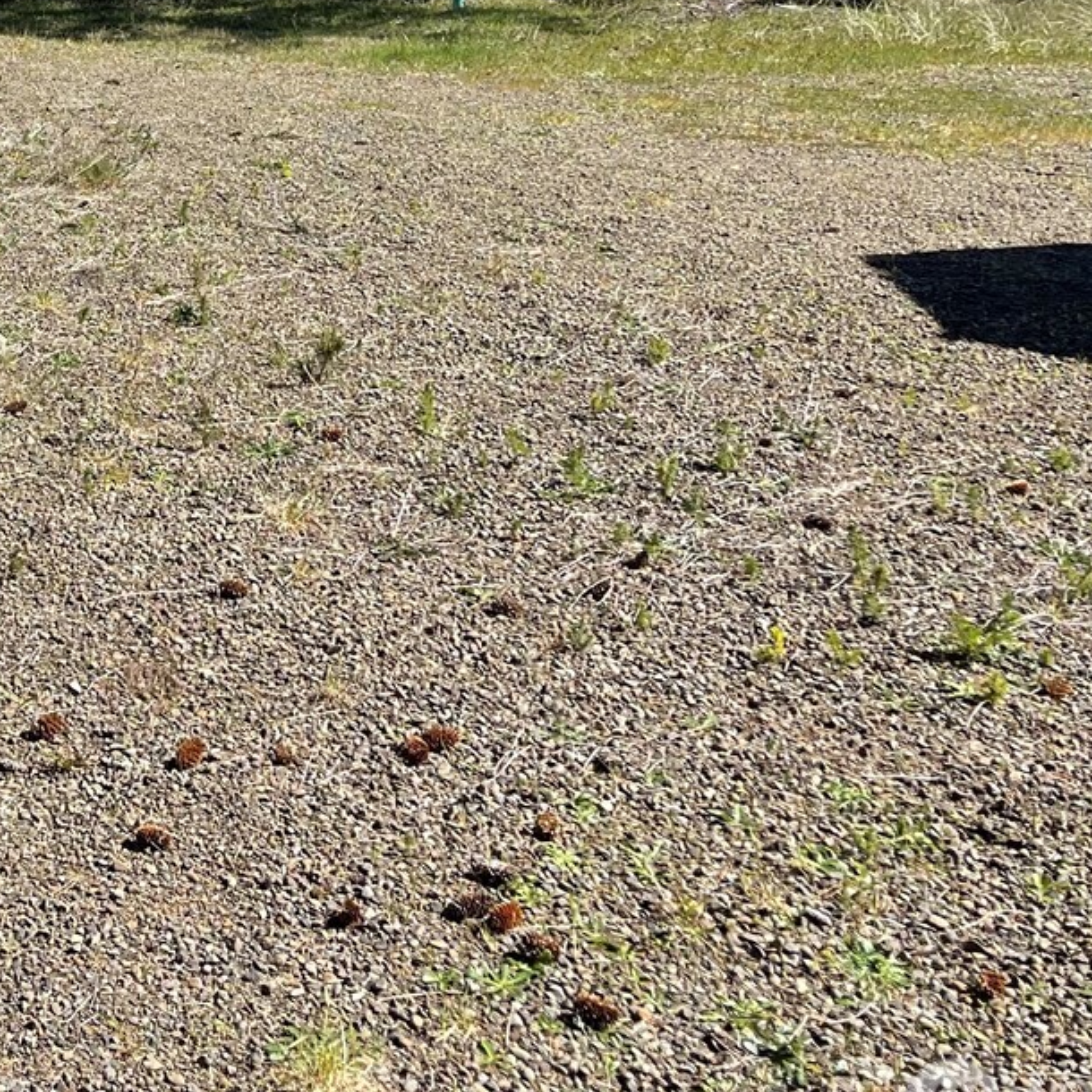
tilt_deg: -7.4
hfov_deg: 27.4
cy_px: 106
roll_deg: -0.4
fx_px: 2070
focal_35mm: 58
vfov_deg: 28.4
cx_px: -63
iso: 32
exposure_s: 1/1852
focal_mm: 5.1
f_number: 1.6
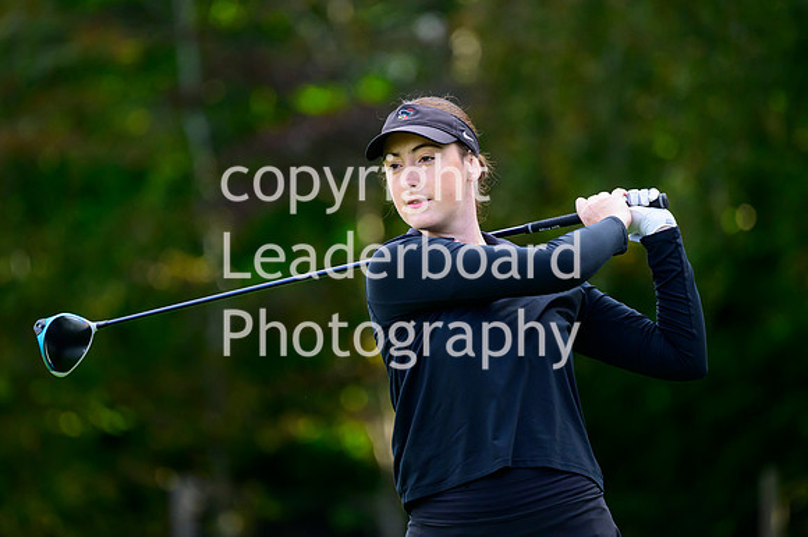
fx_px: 6729
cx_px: 404
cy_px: 268
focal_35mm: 300
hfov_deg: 6.9
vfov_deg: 4.6
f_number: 2.8
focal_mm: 200
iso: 1250
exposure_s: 1/2000
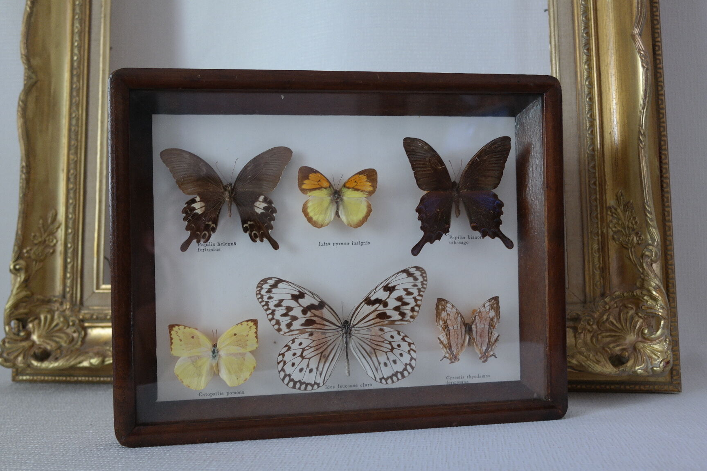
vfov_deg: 36.9
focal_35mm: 36
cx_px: 354
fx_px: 707
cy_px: 236
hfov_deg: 53.1
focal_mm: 24
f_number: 3.5
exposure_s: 1/15
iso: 400
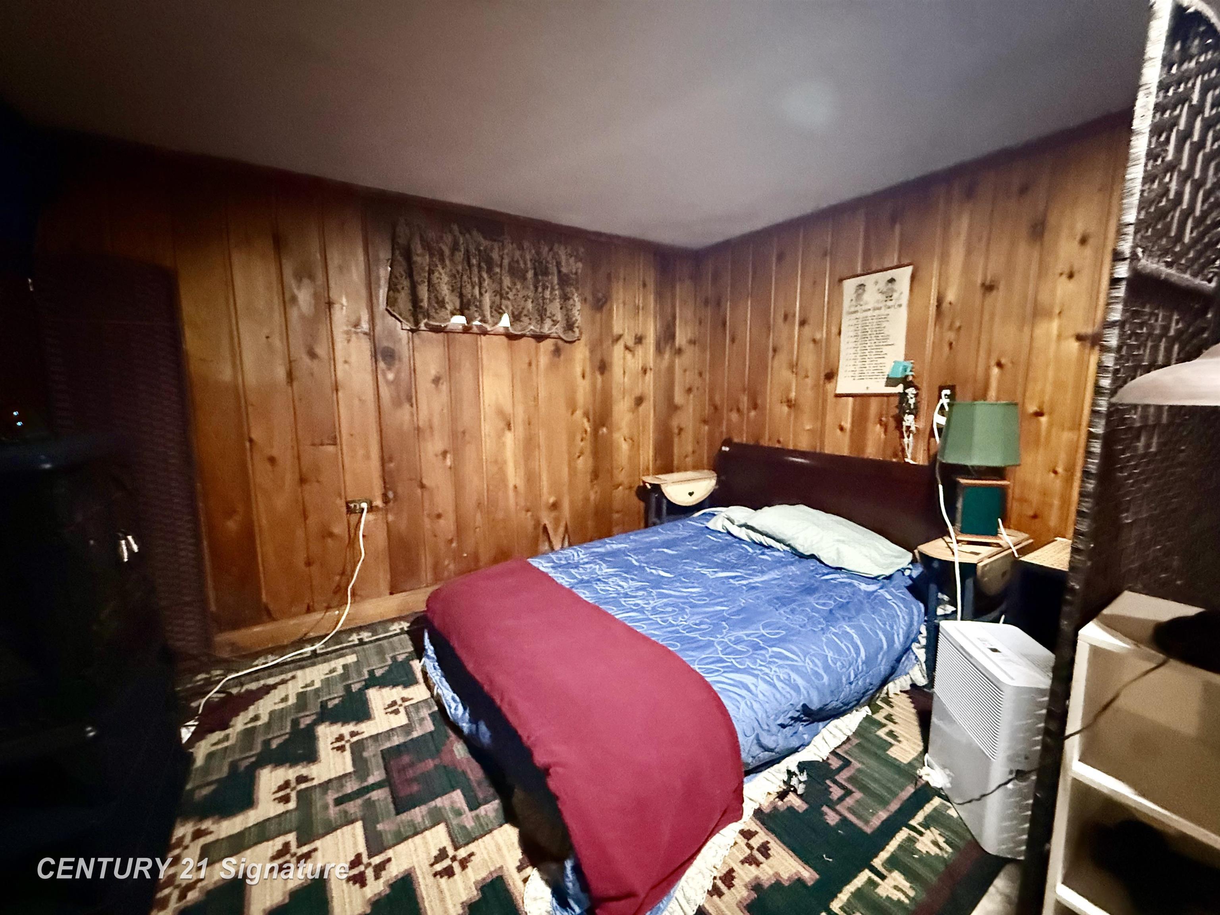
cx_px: 610
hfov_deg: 102.1
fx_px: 493
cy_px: 458
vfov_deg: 85.7
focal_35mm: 14
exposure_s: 1/30
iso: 1600
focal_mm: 2.22
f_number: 2.2
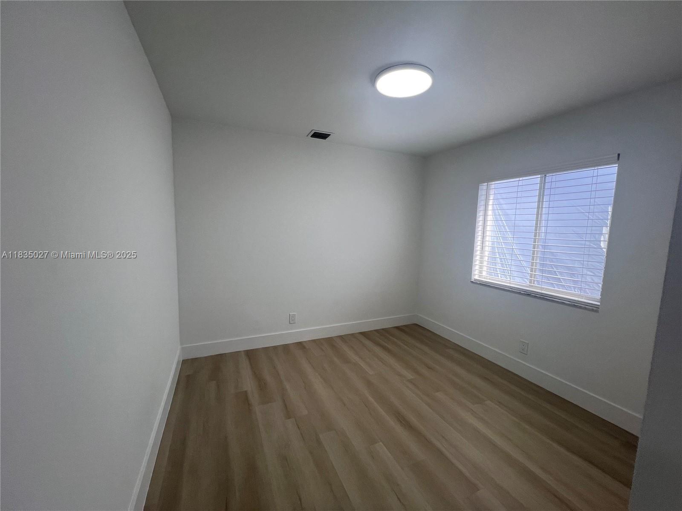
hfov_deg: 106.2
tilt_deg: -5.9
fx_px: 256
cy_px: 256
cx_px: 341
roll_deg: -1.2
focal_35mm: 13
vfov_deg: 89.9
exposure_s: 1/120
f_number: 1.8
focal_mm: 1.57
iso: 64
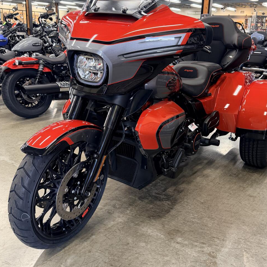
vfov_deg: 49.6
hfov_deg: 49.6
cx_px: 149
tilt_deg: -15.9
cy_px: 115
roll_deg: -2.4
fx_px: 288
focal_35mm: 33
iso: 250
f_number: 1.78
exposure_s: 1/60
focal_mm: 6.76
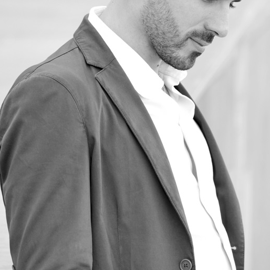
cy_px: 212
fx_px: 3256
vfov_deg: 4.7
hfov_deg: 4.7
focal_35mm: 369
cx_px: 205
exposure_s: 1/400
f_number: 3.5
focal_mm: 175
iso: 400
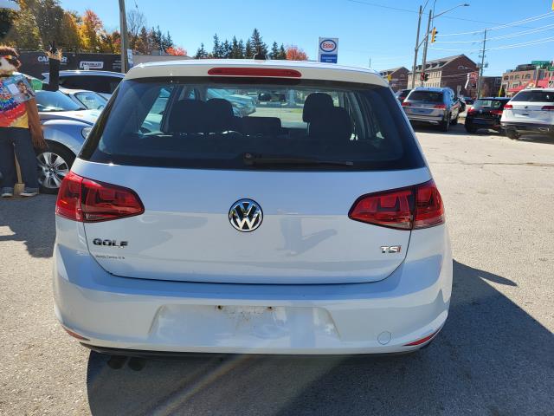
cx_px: 277
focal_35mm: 26
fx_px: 416
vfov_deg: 53.1
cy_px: 208
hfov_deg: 67.3
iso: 40
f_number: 1.8
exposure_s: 1/1799
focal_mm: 5.4
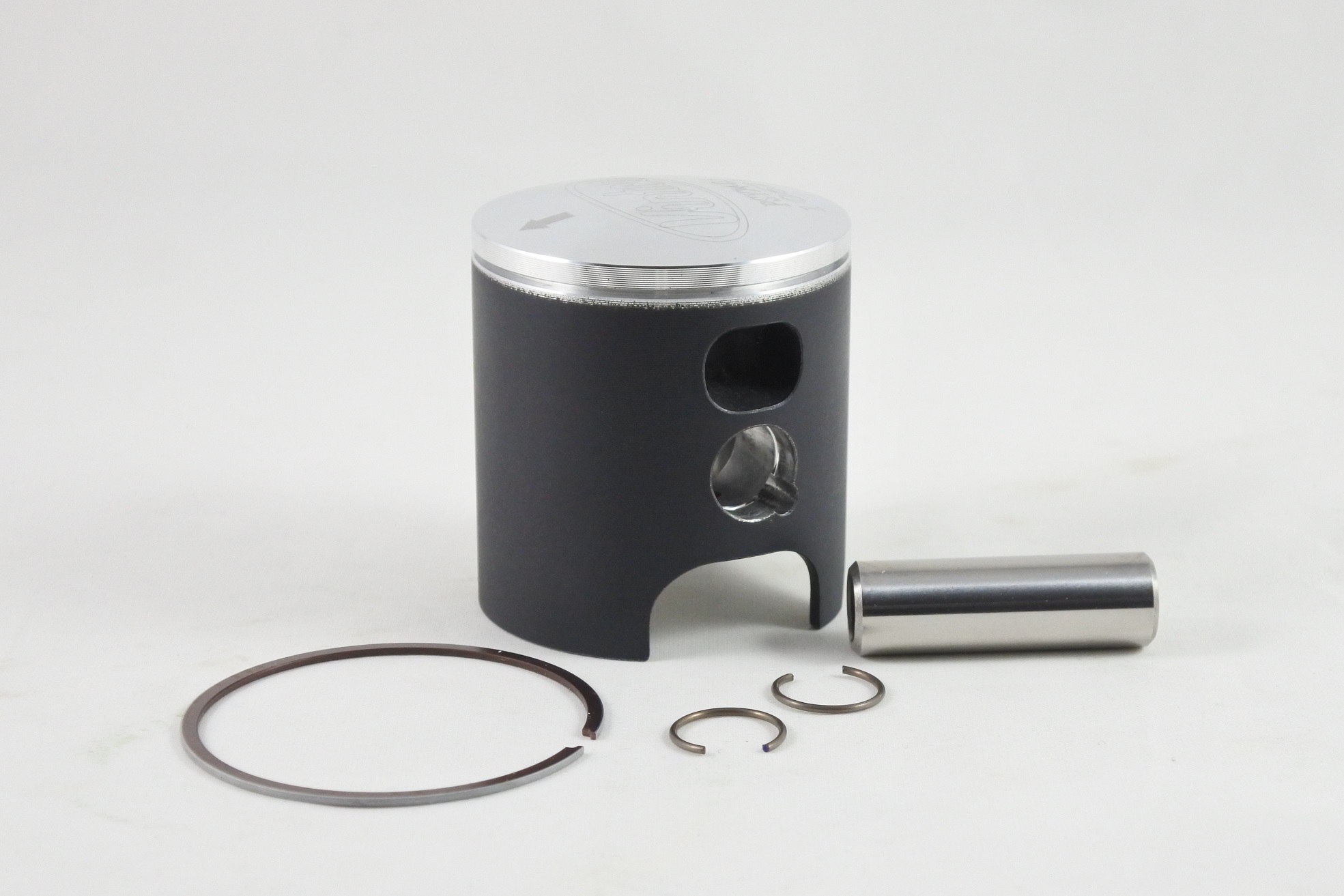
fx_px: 2240
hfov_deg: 33.4
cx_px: 672
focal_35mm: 60
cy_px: 448
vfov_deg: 22.6
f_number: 4.8
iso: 800
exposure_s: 1/125
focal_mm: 22.3
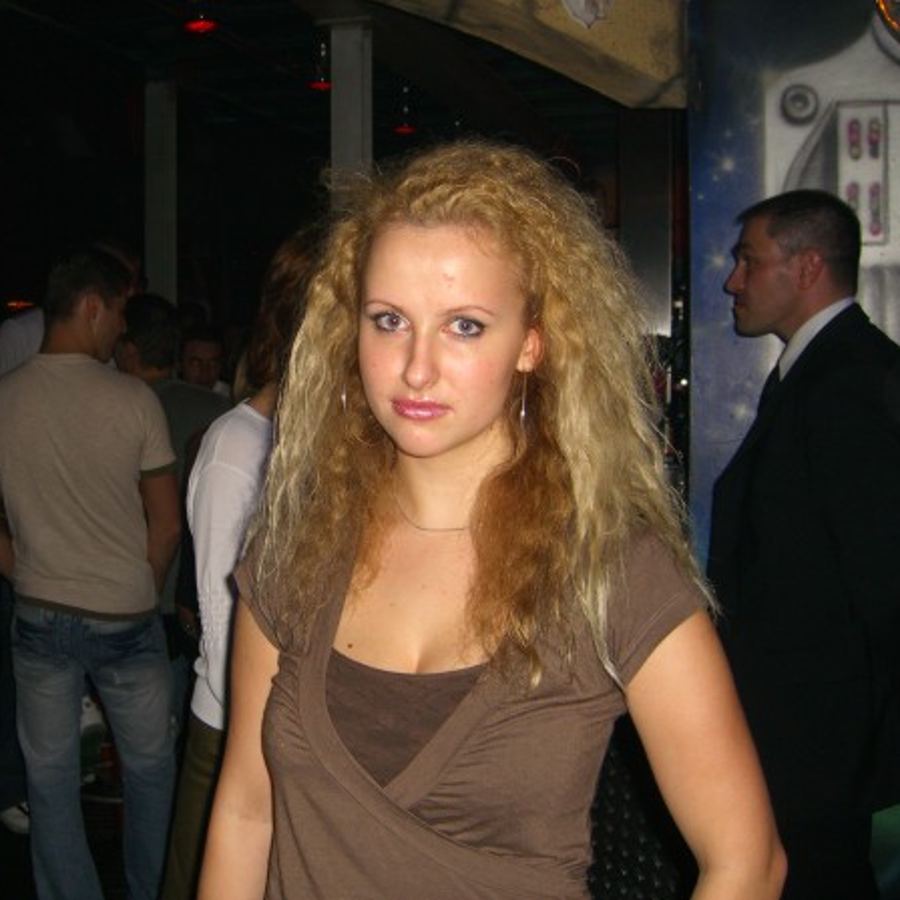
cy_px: 450
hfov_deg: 37.2
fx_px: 1324
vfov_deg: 37.6
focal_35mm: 45
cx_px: 317
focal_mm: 7.9
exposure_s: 1/60
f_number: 2.8
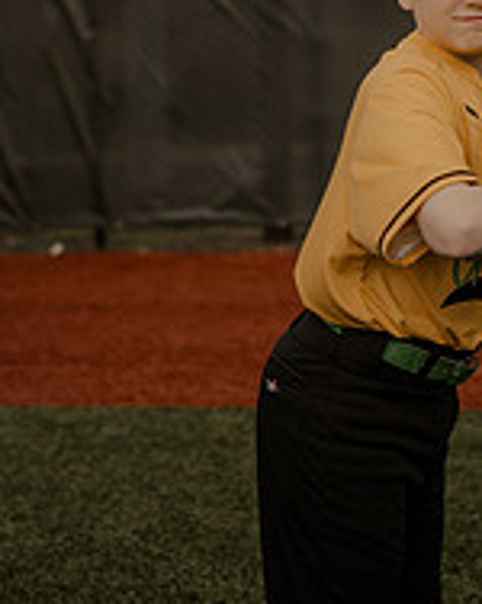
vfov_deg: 15.9
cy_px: -84
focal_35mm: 117
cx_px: 450
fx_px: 2090
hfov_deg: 13.0
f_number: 1.8
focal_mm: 35
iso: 100
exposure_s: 1/1250
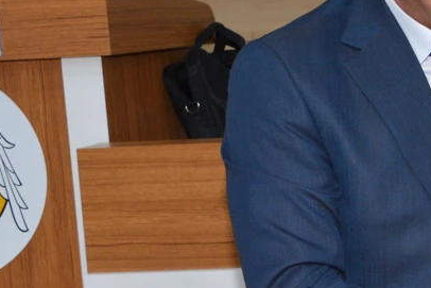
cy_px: 175
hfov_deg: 14.7
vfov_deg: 10.6
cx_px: 644
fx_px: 1557
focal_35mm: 130
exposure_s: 1/100
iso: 1600
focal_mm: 40
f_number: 8
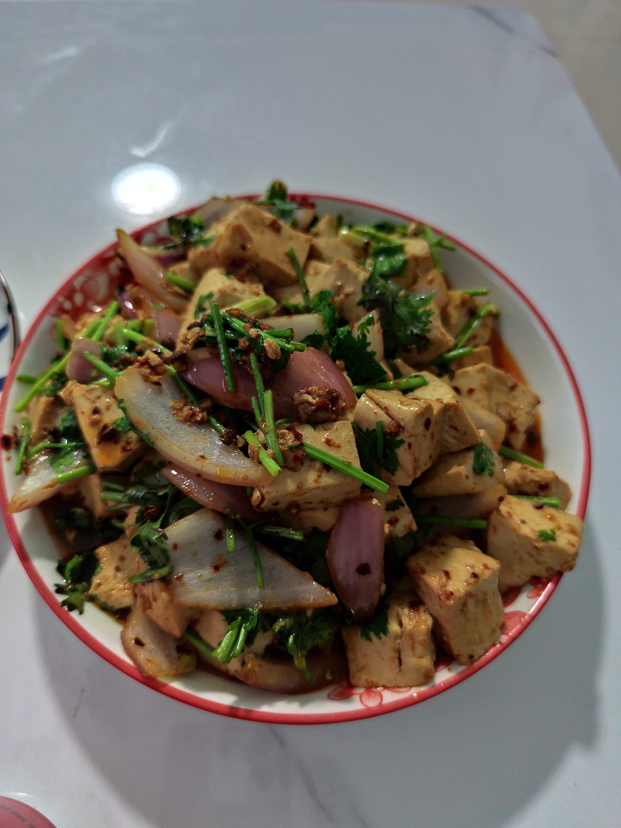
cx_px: 310
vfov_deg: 73.9
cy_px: 414
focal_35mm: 23
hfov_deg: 58.9
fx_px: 550
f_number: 1.65
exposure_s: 1/25
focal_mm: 6.19
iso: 5000
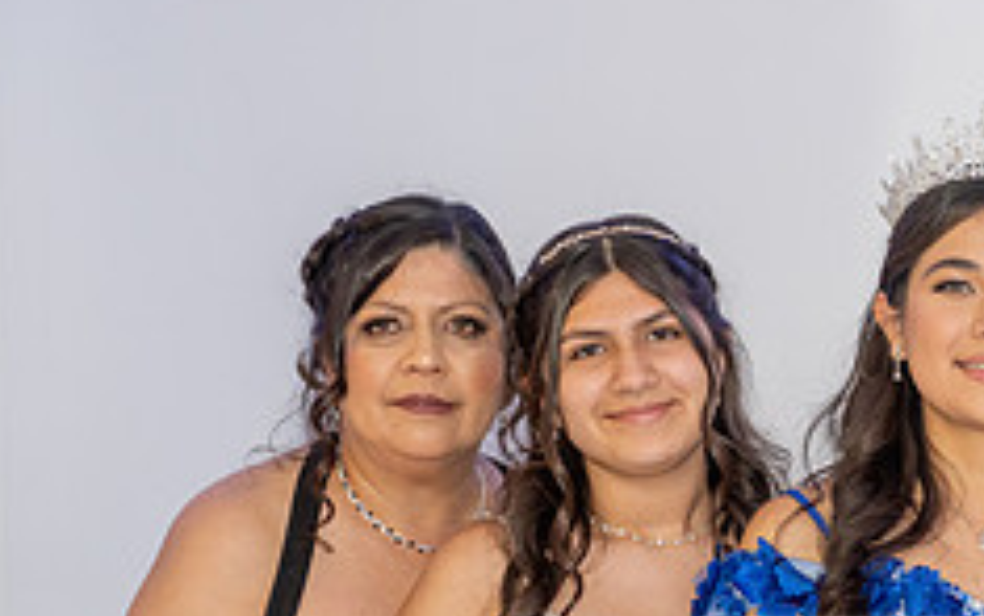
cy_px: 714
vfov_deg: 10.3
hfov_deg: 16.1
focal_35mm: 126
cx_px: 1064
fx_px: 3380
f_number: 3.5
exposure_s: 1/160
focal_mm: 50
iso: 800
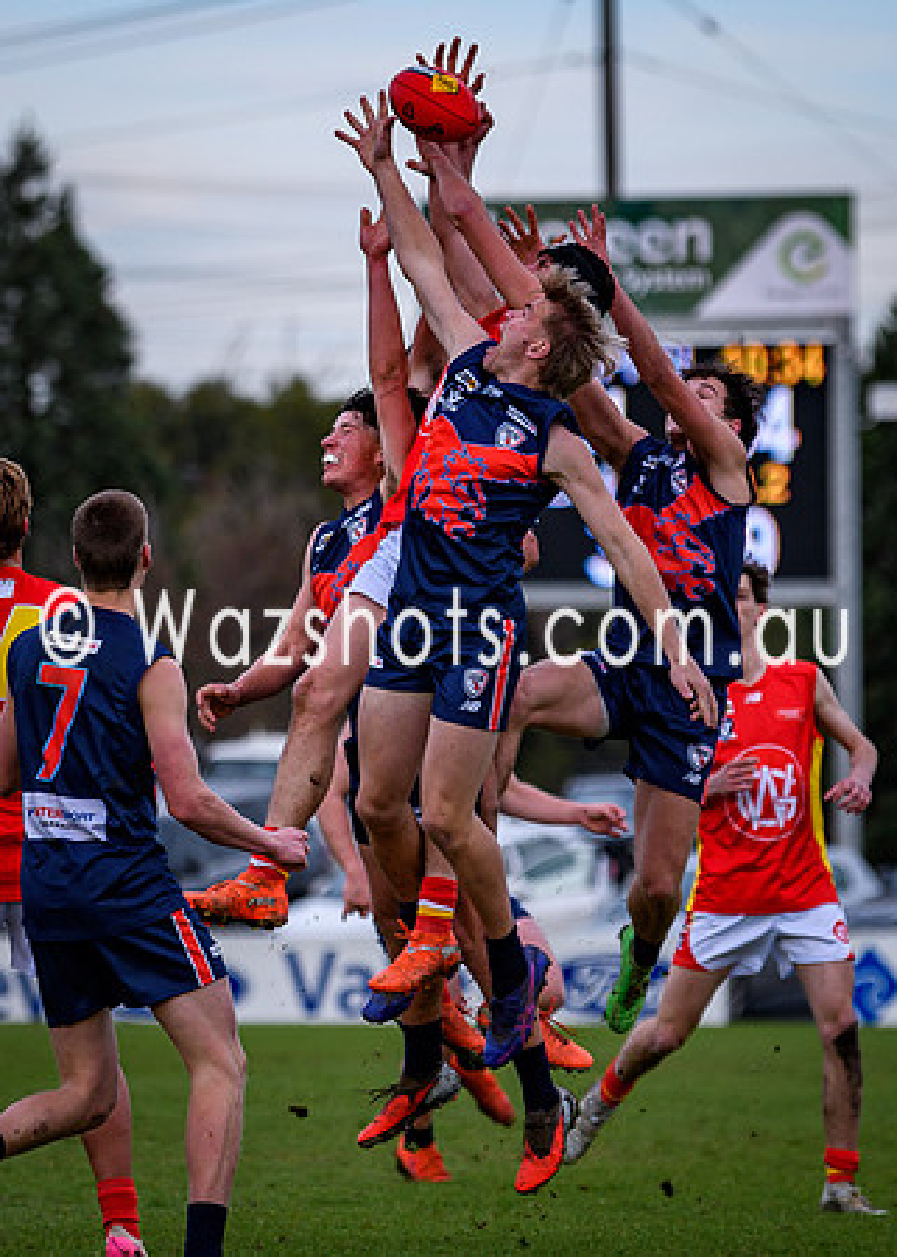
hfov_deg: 3.2
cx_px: 319
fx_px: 16101
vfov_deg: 4.5
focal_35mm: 451
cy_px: 495
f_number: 2.8
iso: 110
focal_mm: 150
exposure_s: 1/1600
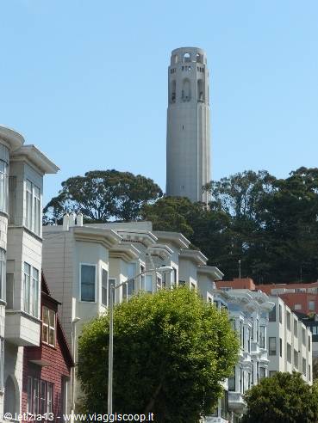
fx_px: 1494
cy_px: 212
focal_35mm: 122
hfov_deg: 12.1
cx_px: 159
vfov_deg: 16.1
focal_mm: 20.3
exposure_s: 1/400
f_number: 5.6
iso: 100
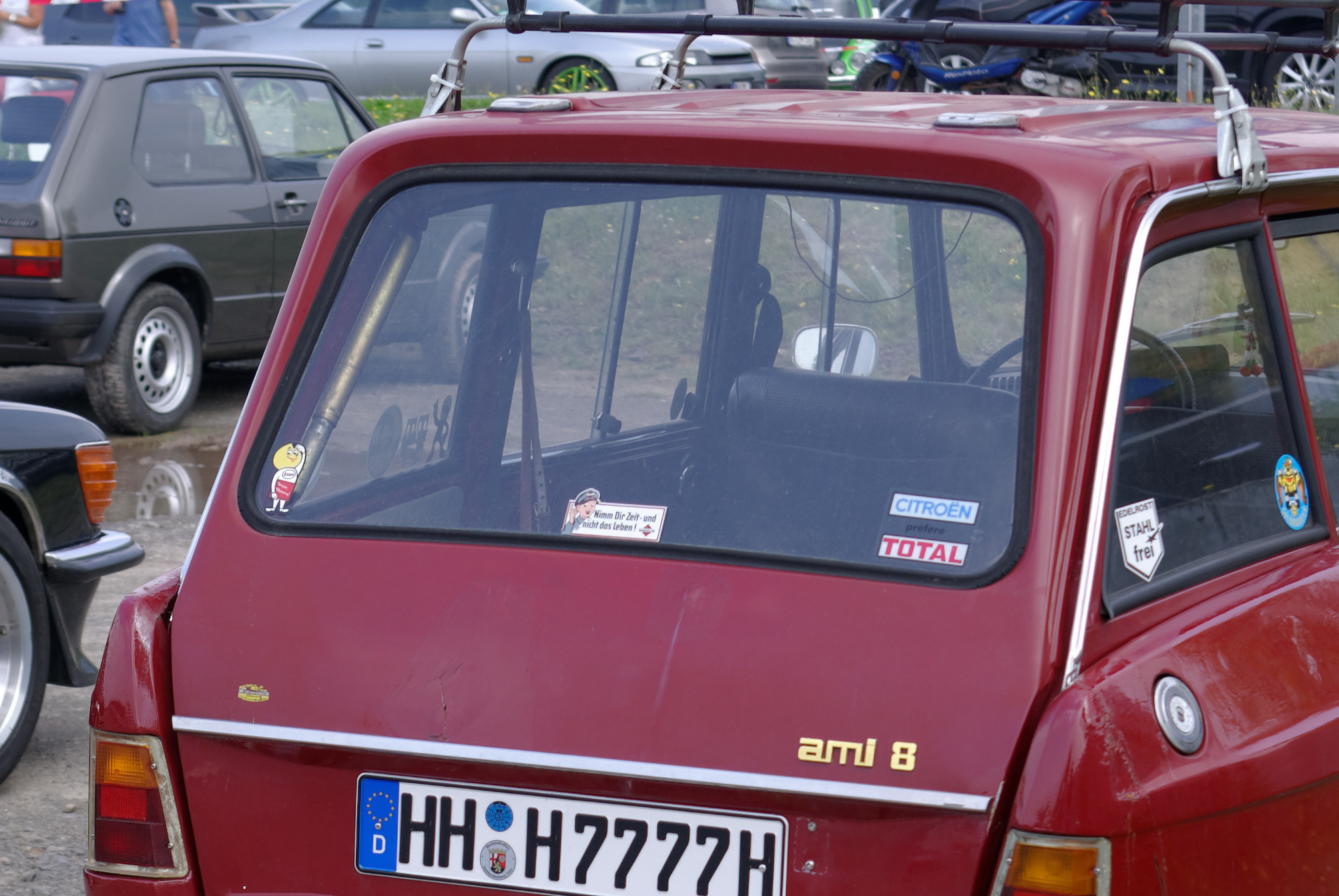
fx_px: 4096
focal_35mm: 110
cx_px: 924
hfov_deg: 18.5
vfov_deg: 12.5
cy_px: 672
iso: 100
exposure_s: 1/180
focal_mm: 38
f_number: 6.7
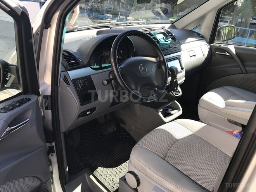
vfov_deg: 49.7
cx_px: 128
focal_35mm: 28
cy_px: 96
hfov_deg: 63.4
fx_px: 207
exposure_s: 1/255
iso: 20
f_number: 1.8
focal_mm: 3.99
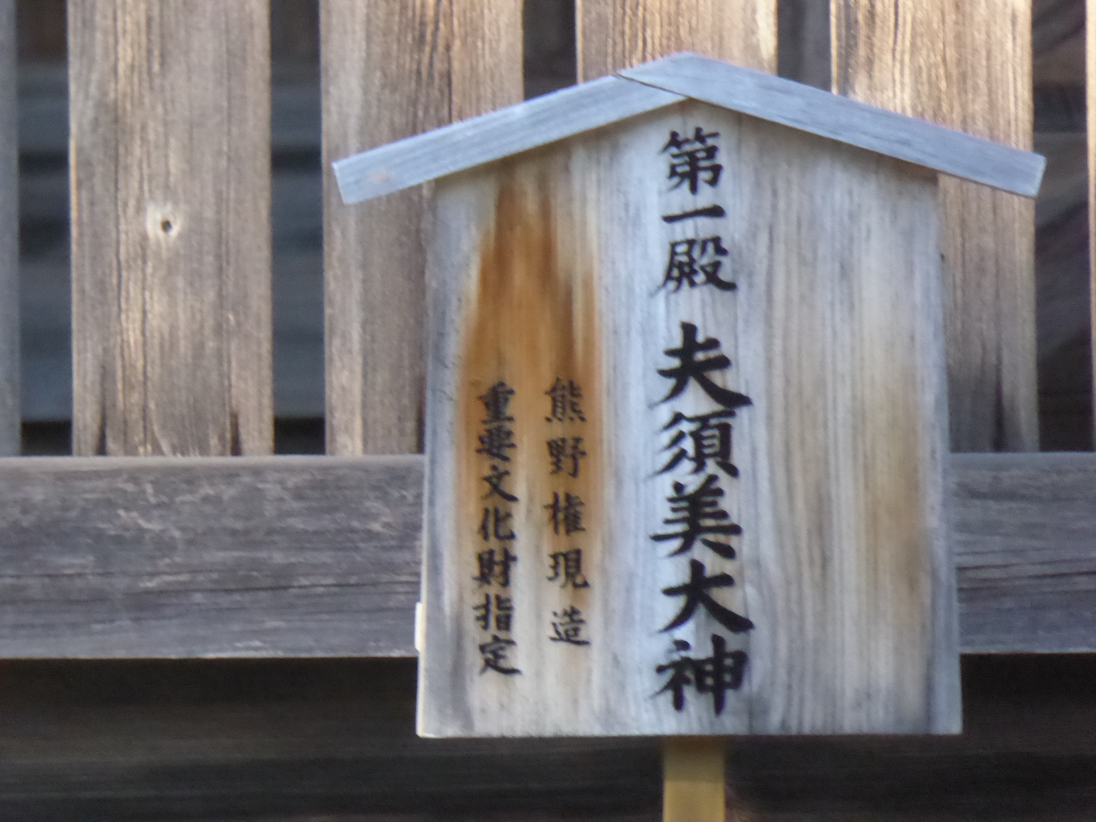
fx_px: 25329
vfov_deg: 1.9
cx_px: 548
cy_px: 411
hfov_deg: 2.5
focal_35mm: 800
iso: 1600
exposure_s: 1/320
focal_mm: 129
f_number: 6.4
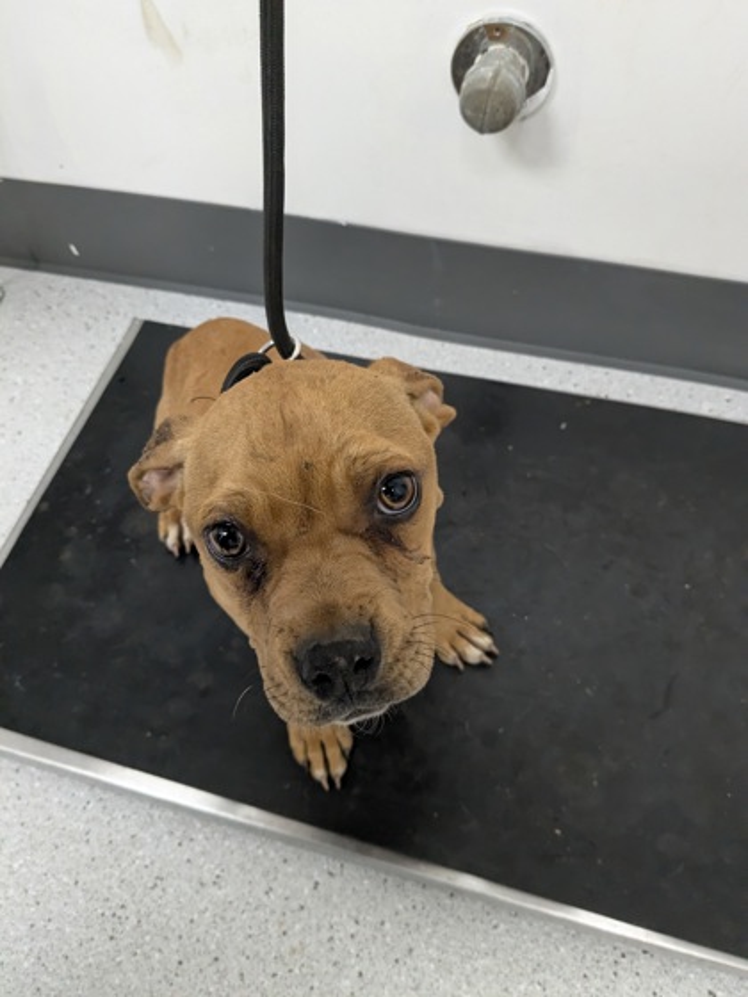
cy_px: 498
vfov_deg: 65.3
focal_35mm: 27
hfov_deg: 51.4
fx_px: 778
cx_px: 374
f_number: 1.73
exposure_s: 1/120
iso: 954
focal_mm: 4.38
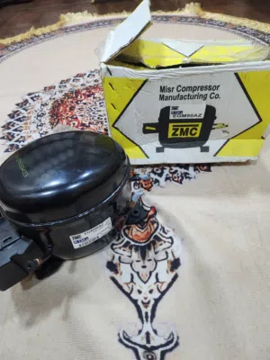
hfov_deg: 58.9
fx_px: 239
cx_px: 135
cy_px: 180
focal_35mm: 23
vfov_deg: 73.9
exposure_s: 1/100
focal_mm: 5.4
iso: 320
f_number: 1.8
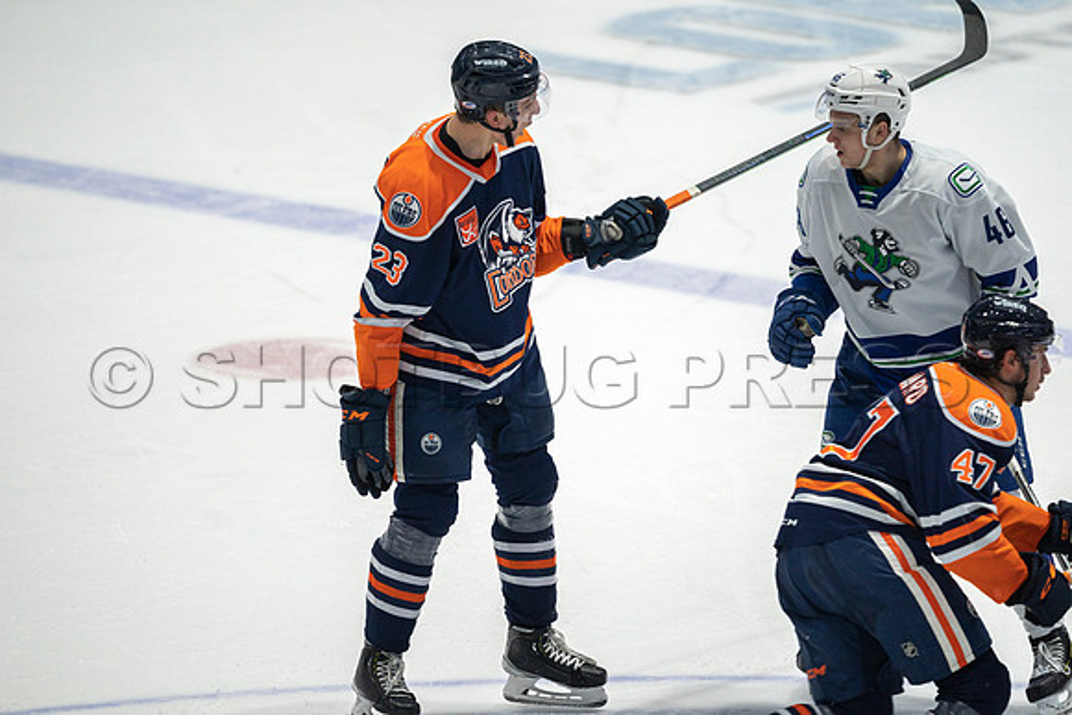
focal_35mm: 600
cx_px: 536
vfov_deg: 2.3
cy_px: 358
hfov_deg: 3.4
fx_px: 17870
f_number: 4
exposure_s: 1/640
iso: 1600
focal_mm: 600
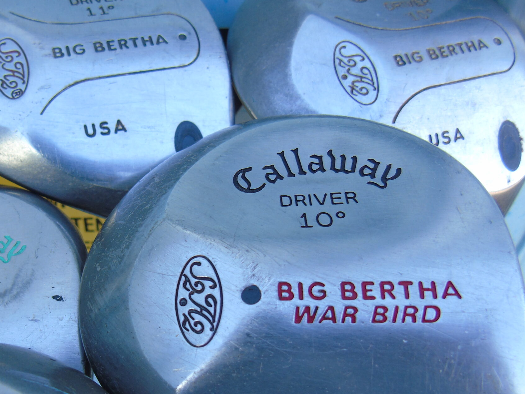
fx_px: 576
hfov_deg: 47.7
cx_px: 154
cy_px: 253
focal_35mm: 38
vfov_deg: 37.4
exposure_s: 1/50
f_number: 3.4
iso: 80
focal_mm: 4.4
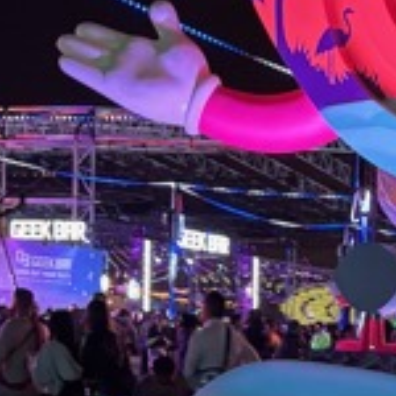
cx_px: 465
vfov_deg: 16.8
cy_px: 499
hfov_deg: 17.0
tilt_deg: -4.5
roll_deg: -3.4
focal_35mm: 98
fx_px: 1268
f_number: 1.6
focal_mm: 5.96
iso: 400
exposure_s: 1/40
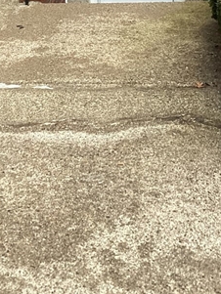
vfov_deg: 23.2
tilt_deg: -11.2
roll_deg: +2.3
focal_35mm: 79
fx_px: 672
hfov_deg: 18.7
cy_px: -27
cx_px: 105
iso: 80
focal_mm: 3.3
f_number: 2.4
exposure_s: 1/120
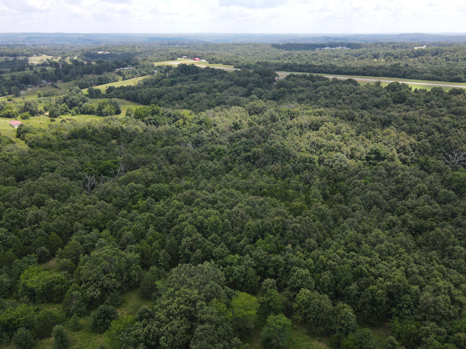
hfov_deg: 71.6
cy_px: 174
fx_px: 323
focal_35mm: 24
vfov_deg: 56.8
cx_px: 233
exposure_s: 1/320
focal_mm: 4.5
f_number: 2.8
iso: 100
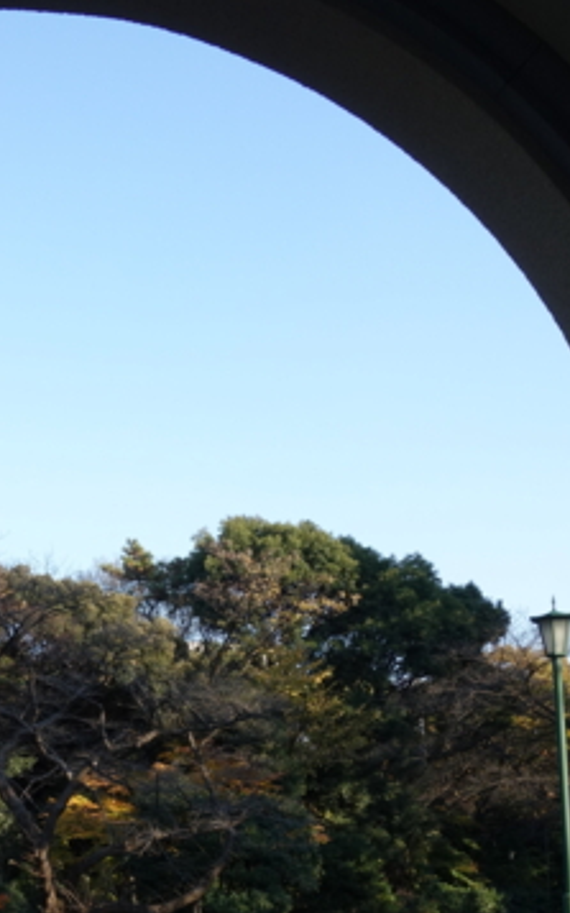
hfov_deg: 19.8
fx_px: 1591
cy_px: 708
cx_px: 32
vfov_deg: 31.3
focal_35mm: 64
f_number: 5.6
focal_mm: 10.4
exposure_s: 1/160
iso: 125
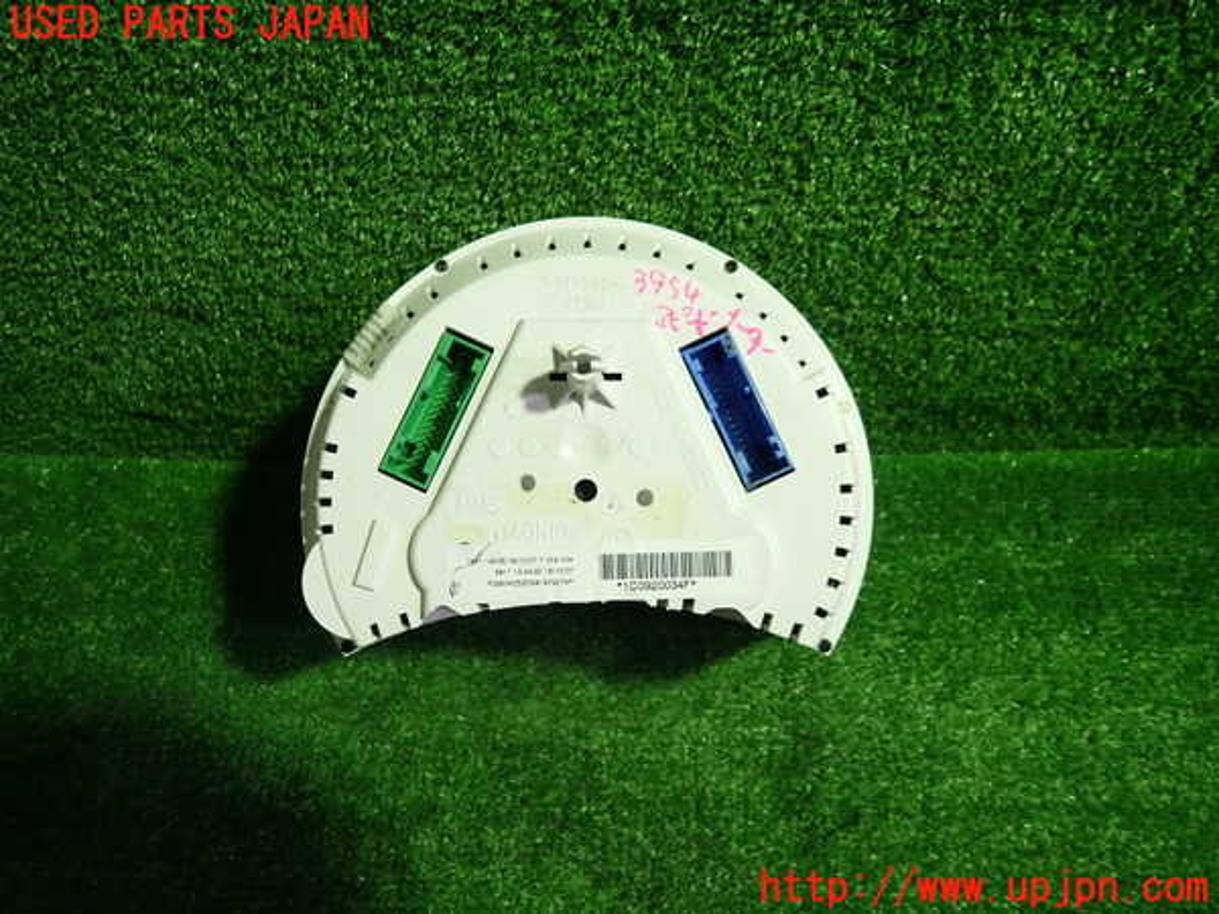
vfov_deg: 54.9
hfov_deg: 69.4
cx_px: 610
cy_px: 457
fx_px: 880
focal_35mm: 25
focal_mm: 4.5
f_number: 2
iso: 200
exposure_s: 1/60
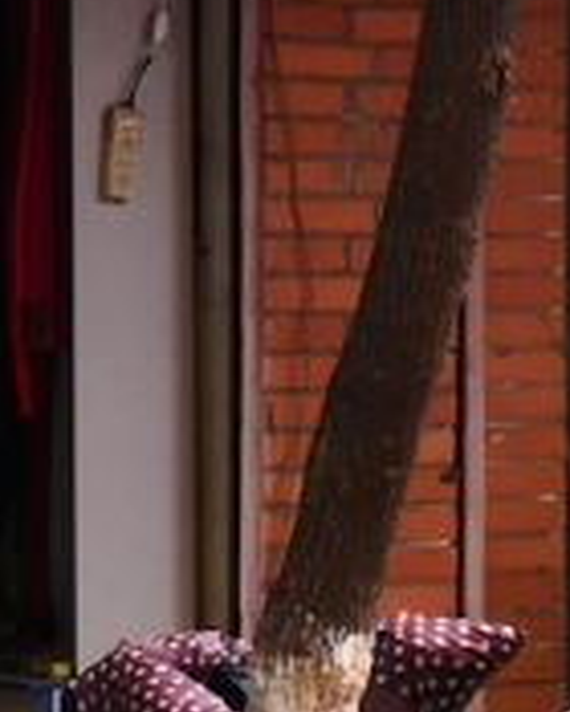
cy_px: -55
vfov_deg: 6.1
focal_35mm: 318
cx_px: 81
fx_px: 6706
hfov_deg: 4.9
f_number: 1.6
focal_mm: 3.95
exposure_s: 1/132
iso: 50
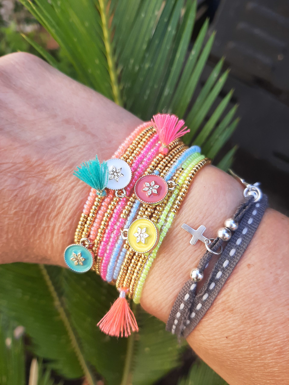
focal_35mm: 26
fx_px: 289
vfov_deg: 67.3
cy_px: 192
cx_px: 144
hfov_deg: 53.1
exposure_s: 1/281
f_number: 1.7
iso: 40
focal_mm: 3.93
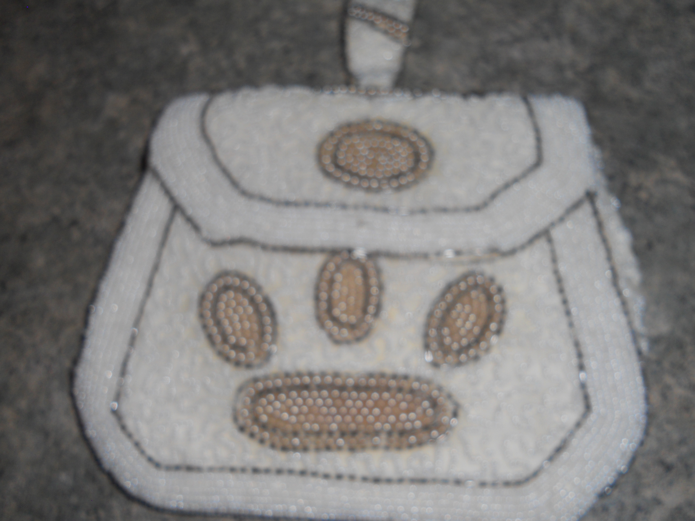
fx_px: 642
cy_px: 260
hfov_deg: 56.8
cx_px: 348
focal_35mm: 32
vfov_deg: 44.2
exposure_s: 1/25
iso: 80
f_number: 8.8
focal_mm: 5.8
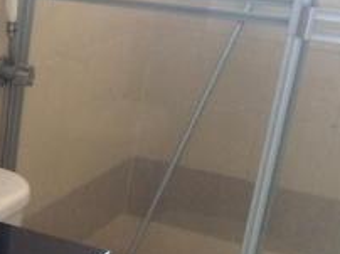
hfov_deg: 19.3
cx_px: -133
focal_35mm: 92
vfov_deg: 15.9
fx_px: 903
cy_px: 222
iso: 250
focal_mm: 4.15
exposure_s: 1/30
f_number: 2.2
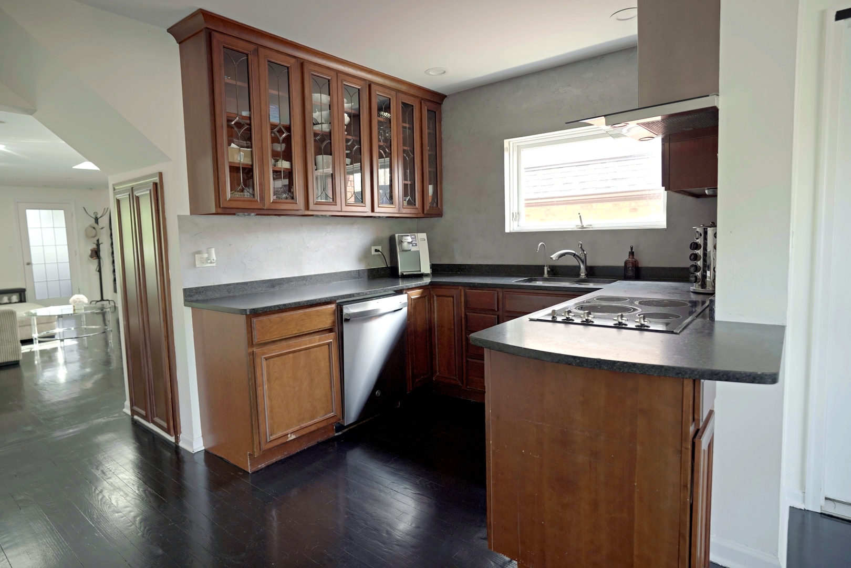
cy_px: 284
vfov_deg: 61.9
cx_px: 426
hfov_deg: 84.0
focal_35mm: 20
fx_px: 473
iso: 8000
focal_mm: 20
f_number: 3.5
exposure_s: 1/80
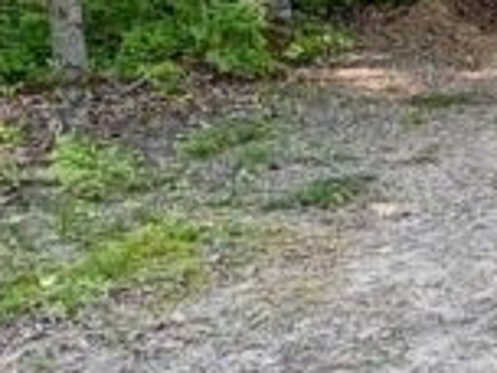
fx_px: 1407
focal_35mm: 98
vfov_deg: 14.8
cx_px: 770
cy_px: -10
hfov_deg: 17.7
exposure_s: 1/99
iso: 40
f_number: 2.2
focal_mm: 2.22
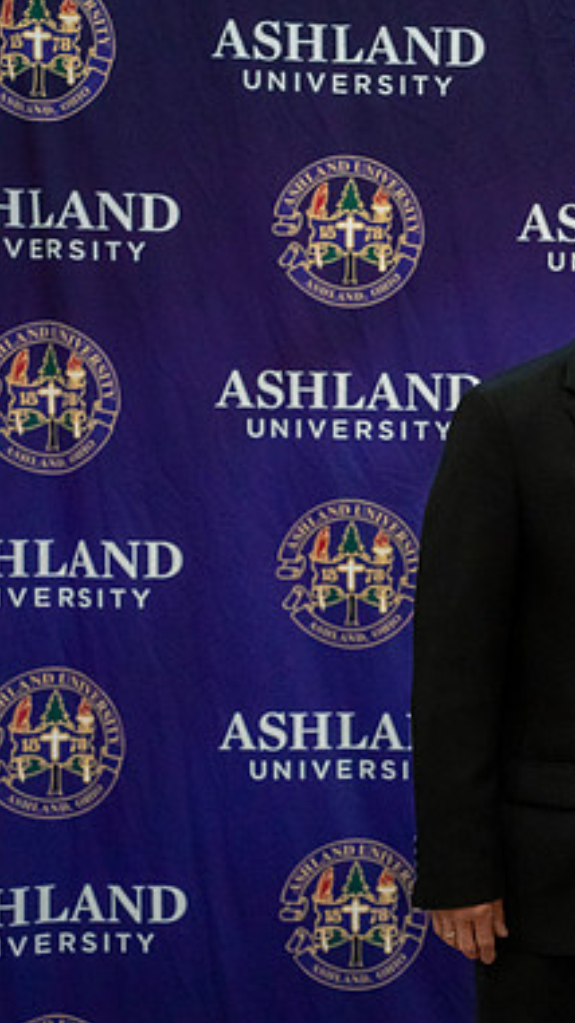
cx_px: 723
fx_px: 2008
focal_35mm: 74
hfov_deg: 15.6
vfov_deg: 28.6
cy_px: 514
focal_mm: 45
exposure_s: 1/400
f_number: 2.8
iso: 5000
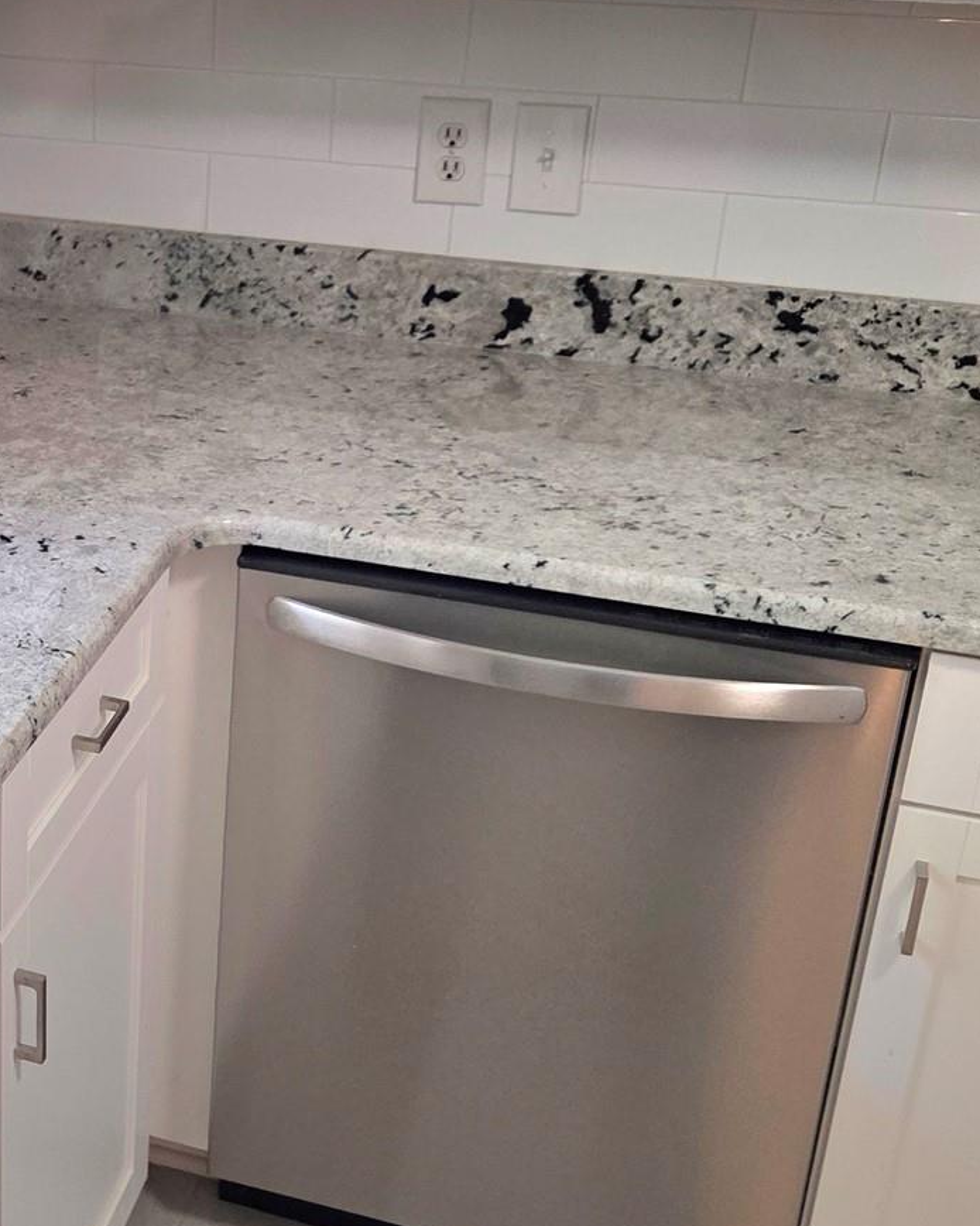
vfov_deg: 35.4
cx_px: 37
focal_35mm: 53
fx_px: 1922
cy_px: 569
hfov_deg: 27.2
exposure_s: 1/120
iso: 160
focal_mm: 5.4
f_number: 1.8
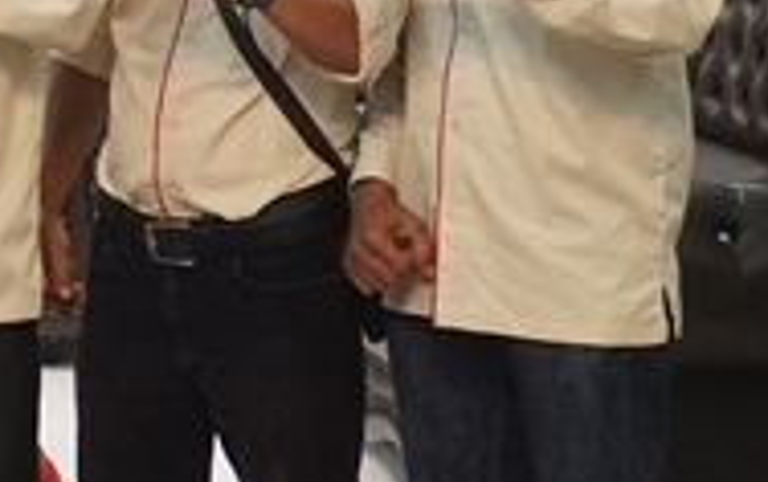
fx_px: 2829
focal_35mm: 135
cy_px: 6
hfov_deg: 14.3
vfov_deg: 9.7
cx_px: -429
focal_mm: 26
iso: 3200
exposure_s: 1/100
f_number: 4
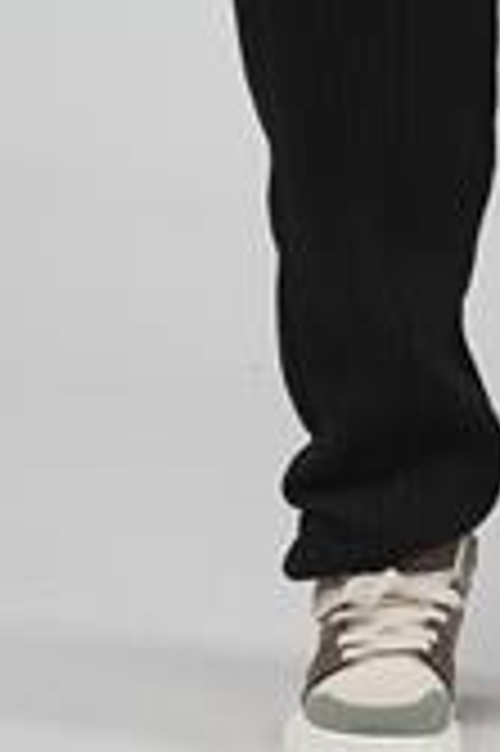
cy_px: -414
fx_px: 4947
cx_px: 599
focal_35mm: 237
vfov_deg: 8.5
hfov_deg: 5.8
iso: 80
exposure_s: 1/160
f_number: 5.6
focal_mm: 44
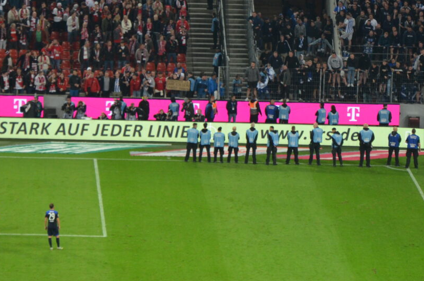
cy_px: 84
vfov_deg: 4.4
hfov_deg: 6.6
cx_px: 229
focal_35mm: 312
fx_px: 3667
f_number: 5.6
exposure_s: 1/125
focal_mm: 105
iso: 1100
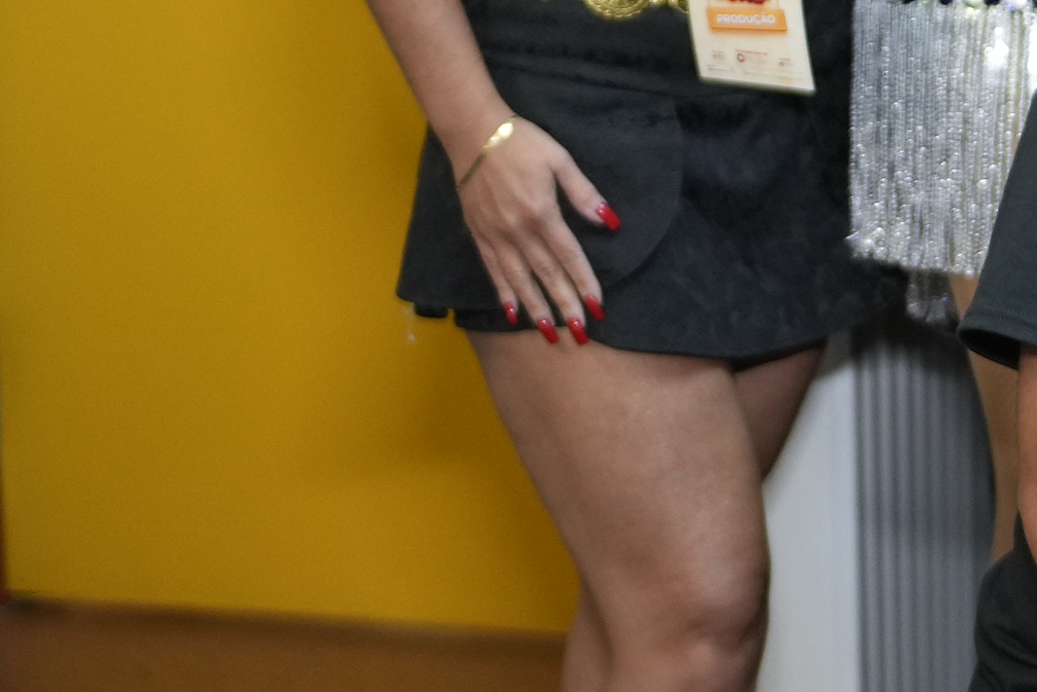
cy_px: -80
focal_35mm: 156
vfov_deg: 8.7
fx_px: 4494
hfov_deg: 12.2
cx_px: 1760
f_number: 1.2
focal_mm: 35
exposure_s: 1/400
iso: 1000
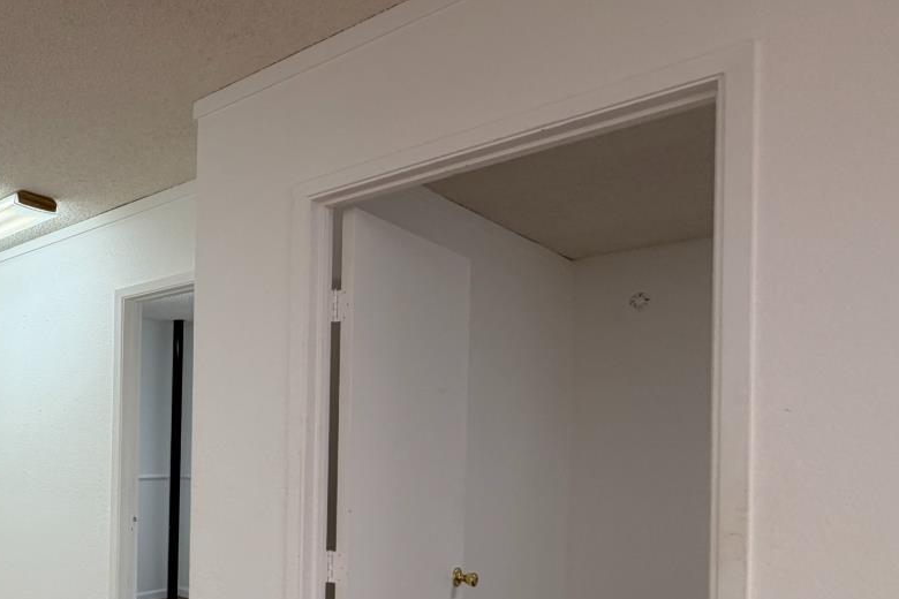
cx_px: 58
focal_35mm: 28
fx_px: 699
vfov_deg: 44.9
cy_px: 444
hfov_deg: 55.0
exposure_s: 1/120
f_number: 2.2
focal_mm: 2.22
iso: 125
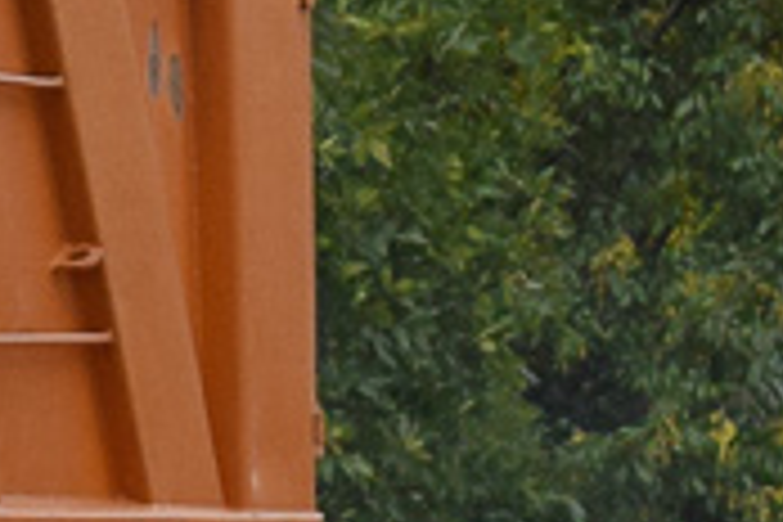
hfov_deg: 3.5
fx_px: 12341
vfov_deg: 2.4
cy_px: 50
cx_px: -1728
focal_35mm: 567
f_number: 5.6
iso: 400
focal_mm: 55
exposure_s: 1/800
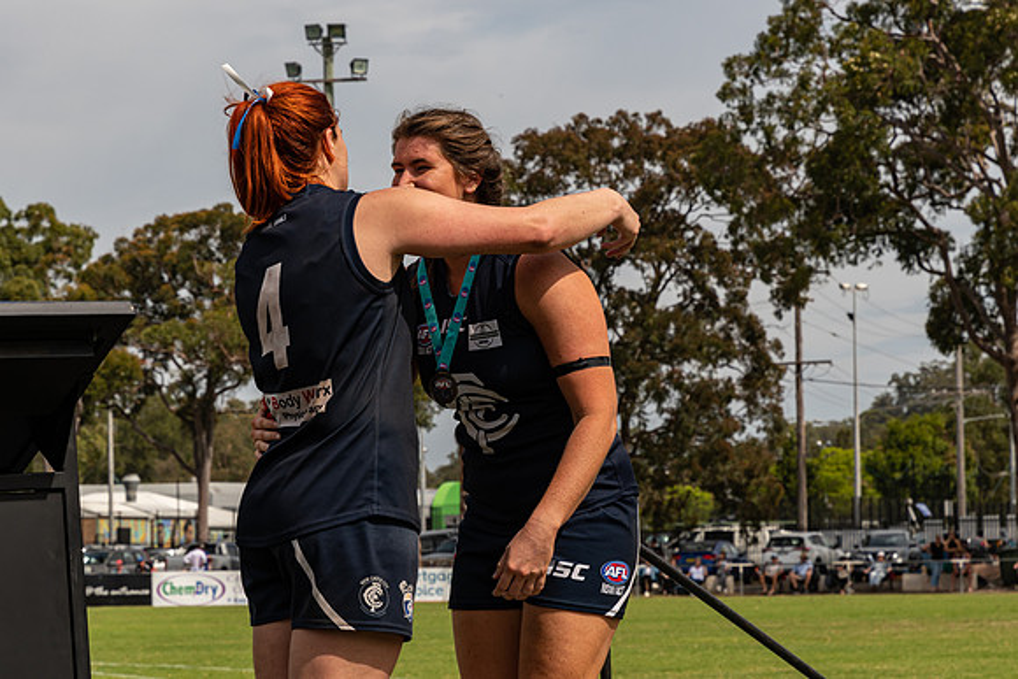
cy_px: 320
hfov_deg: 19.5
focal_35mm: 105
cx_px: 479
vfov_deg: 13.1
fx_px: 2967
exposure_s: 1/800
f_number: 8
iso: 200
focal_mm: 66
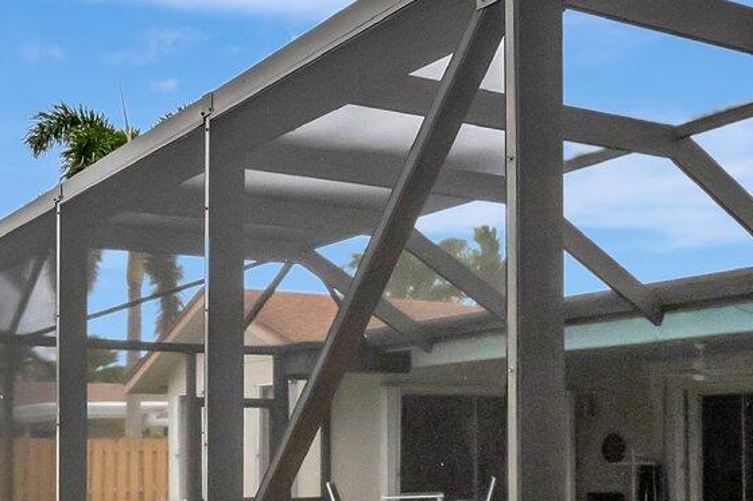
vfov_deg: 23.8
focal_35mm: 55
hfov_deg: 35.6
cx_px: 554
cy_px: 467
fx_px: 1150
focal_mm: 10
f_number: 8
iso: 1000
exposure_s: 1/2000
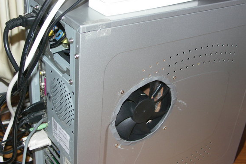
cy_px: 91
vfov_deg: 27.0
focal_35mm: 50
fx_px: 342
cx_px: 115
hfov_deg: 39.6
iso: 200
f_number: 3.2
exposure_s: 1/50
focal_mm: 11.1
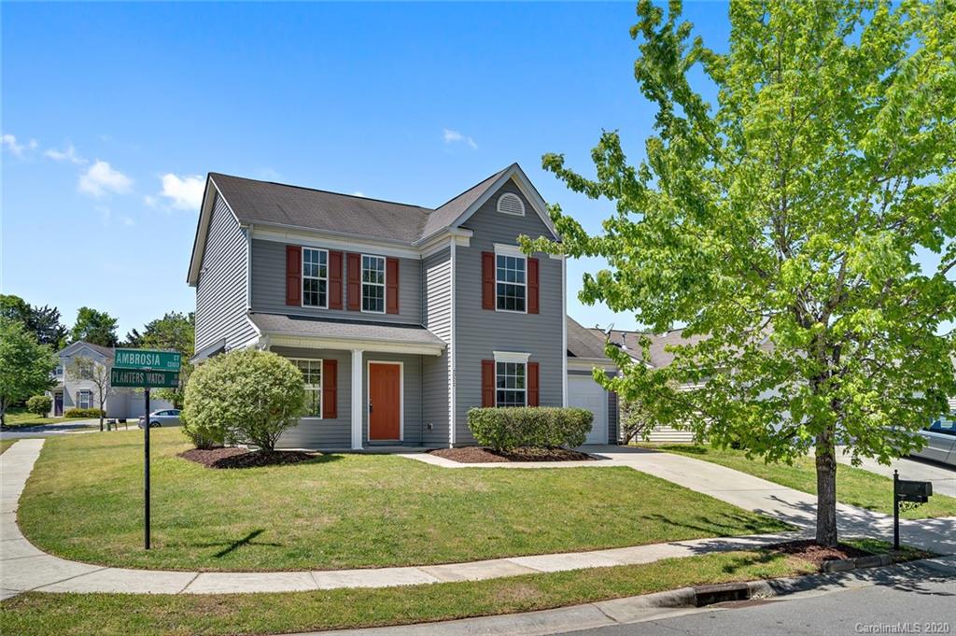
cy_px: 318
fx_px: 690
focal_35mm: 26
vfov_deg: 49.5
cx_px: 478
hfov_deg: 69.4
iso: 100
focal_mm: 26
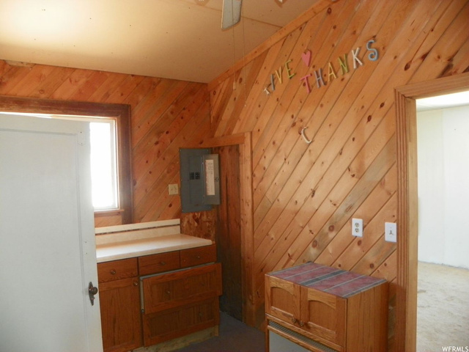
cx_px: 234
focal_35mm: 26
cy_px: 176
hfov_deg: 67.3
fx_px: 352
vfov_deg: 53.1
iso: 200
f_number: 2.8
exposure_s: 1/30
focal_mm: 4.6
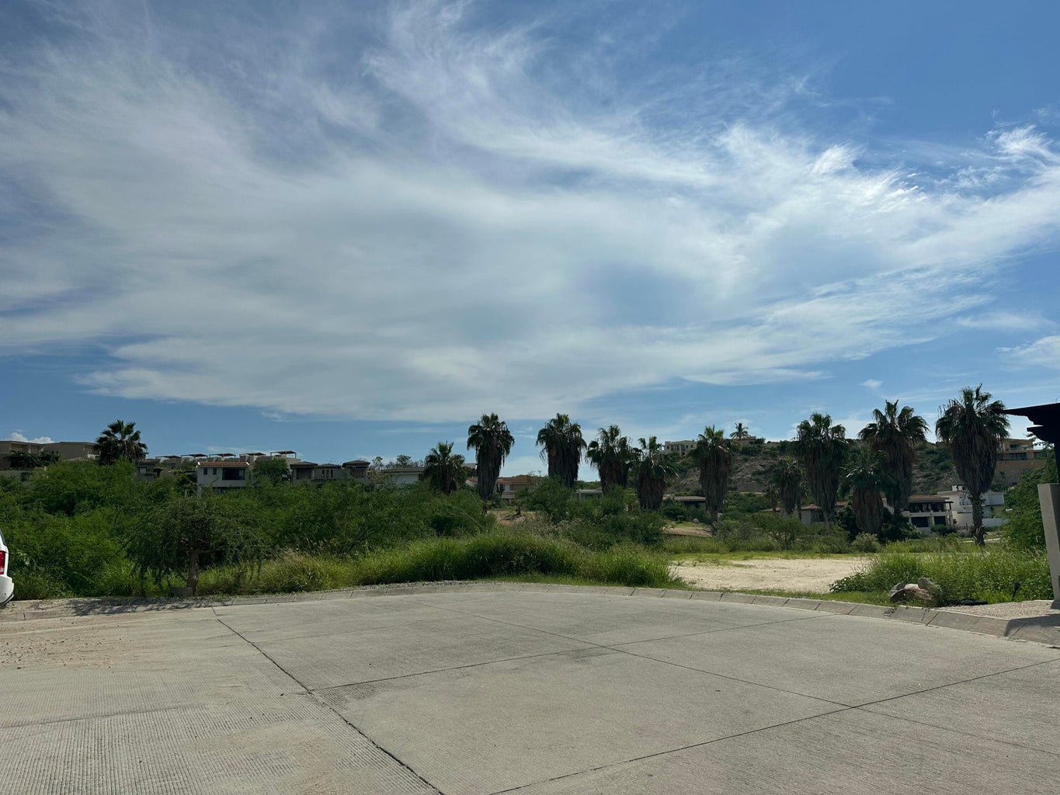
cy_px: 398
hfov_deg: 71.6
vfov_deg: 56.8
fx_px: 735
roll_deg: +1.5
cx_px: 530
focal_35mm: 24
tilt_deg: +10.0
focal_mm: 6.86
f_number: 1.78
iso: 80
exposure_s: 1/18519
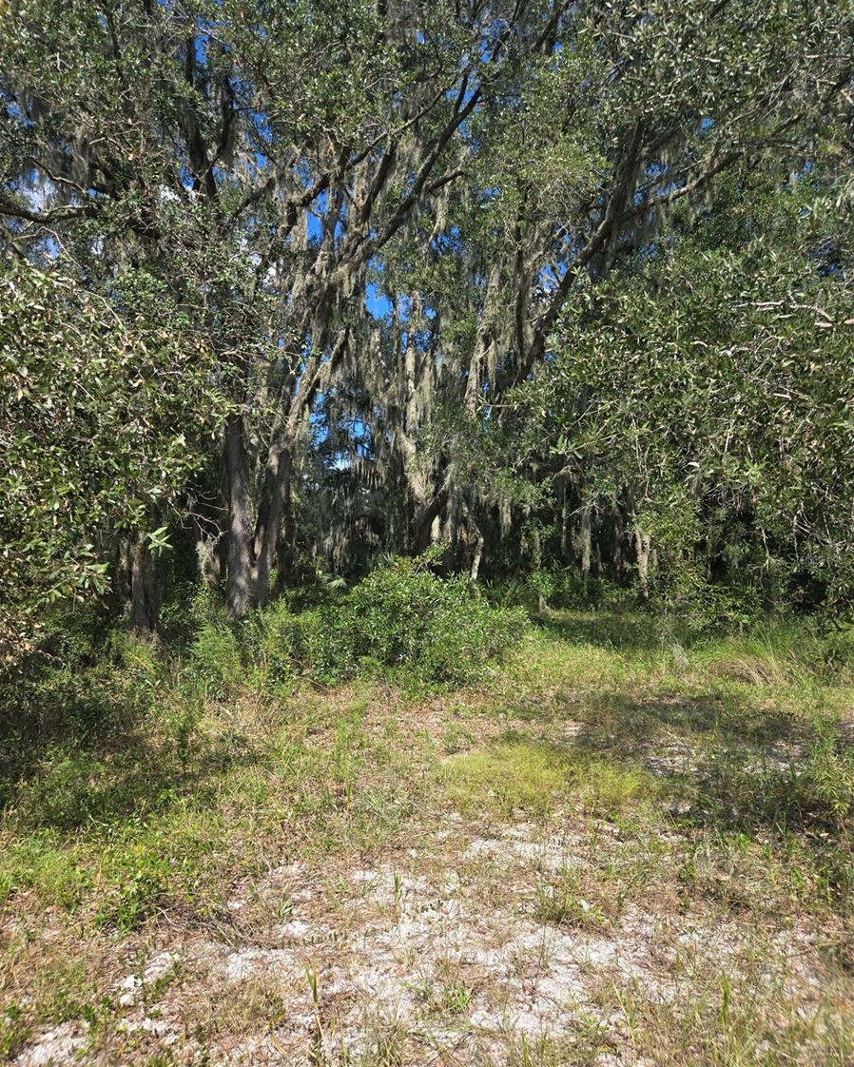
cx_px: 427
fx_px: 758
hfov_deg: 58.8
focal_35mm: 24
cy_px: 558
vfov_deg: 70.2
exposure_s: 1/1245
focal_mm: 5.4
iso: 25
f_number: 1.8
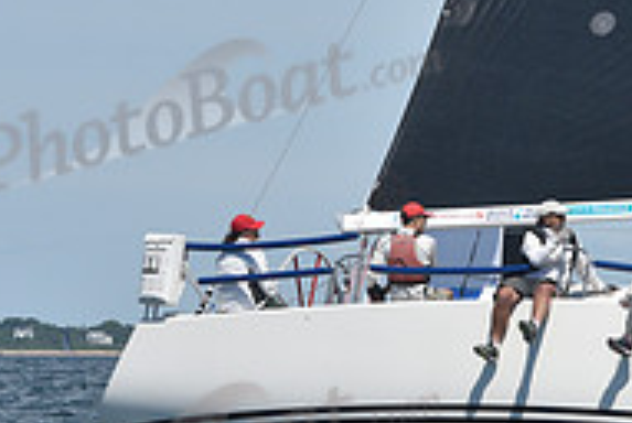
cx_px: 615
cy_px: 233
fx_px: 8264
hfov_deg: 4.4
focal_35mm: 470
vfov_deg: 2.9
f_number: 11
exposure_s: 1/800
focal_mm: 155
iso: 250
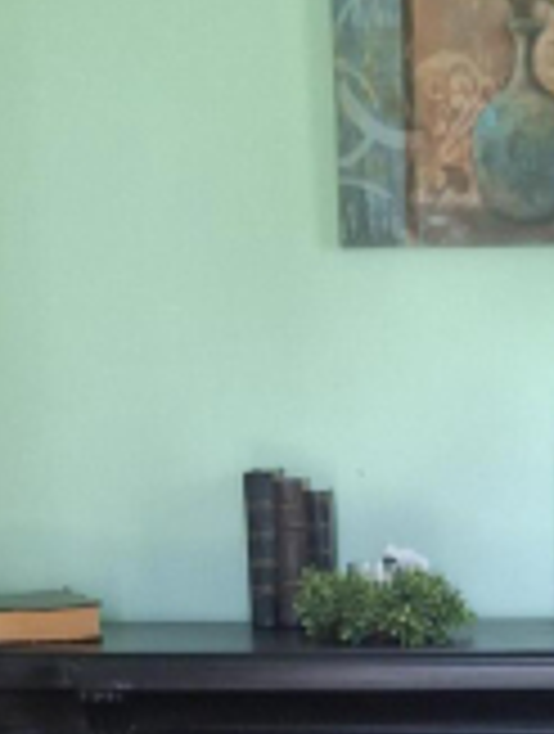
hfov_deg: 14.5
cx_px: 450
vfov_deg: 16.9
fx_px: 2168
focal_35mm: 102
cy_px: 1196
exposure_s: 1/50
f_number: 1.8
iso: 125
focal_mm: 4.69
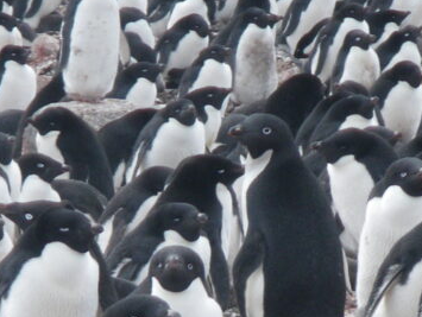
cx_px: 278
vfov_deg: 2.5
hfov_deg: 3.3
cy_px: 547
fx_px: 7383
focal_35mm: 605
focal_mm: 25
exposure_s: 1/320
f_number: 5.5
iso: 64
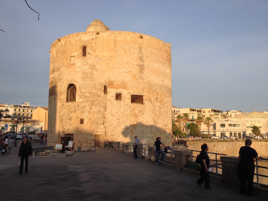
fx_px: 271
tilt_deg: +5.1
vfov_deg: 40.7
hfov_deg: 52.6
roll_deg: -0.4
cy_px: 100
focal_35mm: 35
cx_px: 134
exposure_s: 1/1082
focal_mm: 4.28
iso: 50
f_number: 2.4
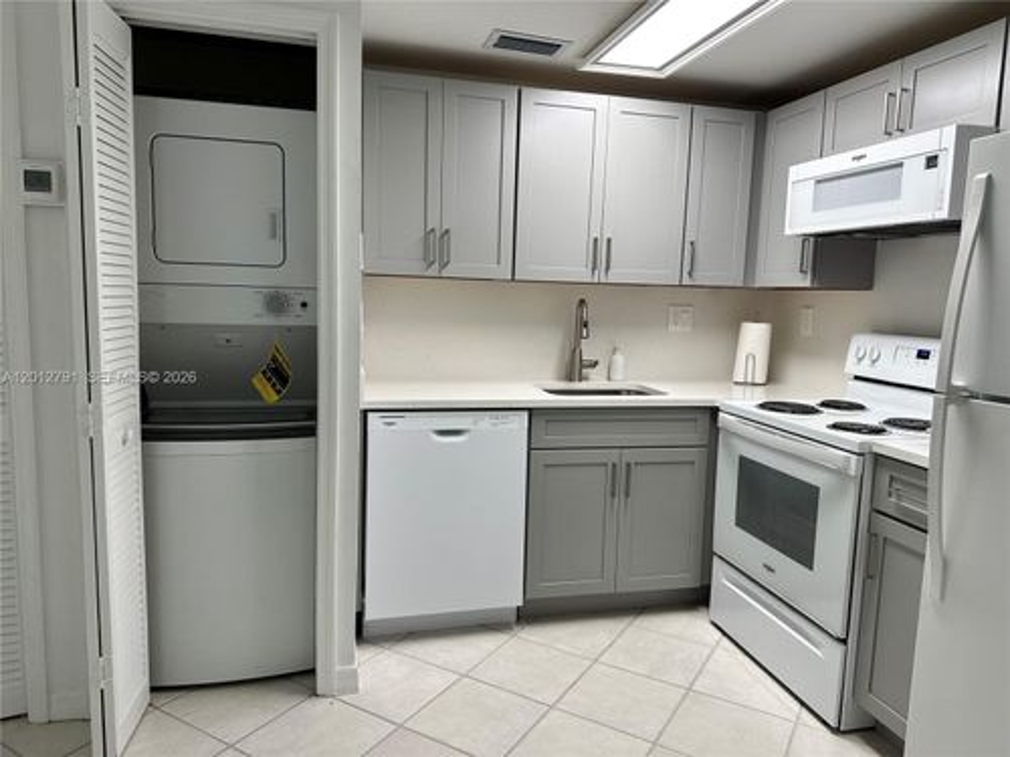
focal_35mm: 24
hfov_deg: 71.6
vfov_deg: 56.8
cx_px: 505
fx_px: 700
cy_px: 378
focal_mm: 6.86
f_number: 1.78
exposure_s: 1/120
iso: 100
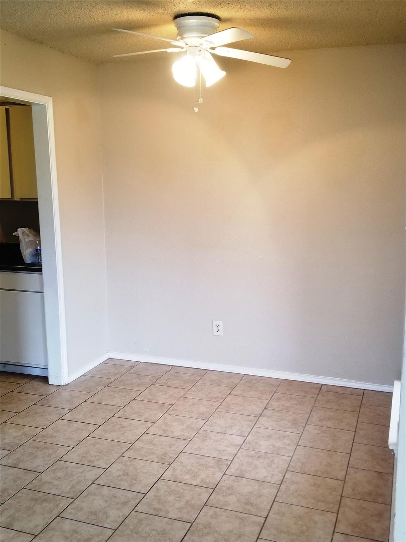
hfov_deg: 53.1
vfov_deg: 67.3
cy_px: 271
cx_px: 203
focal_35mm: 26
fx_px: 407
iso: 160
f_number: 1.7
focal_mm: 4.3
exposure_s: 1/60
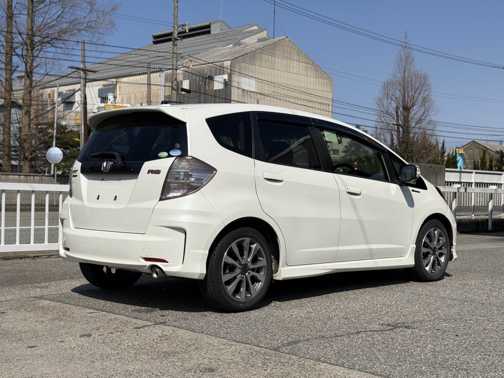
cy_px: 188
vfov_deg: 29.7
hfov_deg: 38.9
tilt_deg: +0.1
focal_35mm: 49
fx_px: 713
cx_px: 256
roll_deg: -1.6
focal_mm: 6.76
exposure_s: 1/11364
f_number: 1.78
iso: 64
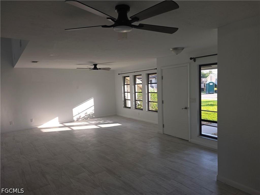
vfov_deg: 58.9
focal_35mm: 23
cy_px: 98
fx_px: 173
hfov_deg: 73.9
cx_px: 130
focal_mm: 6.25
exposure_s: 1/120
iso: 20
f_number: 1.7
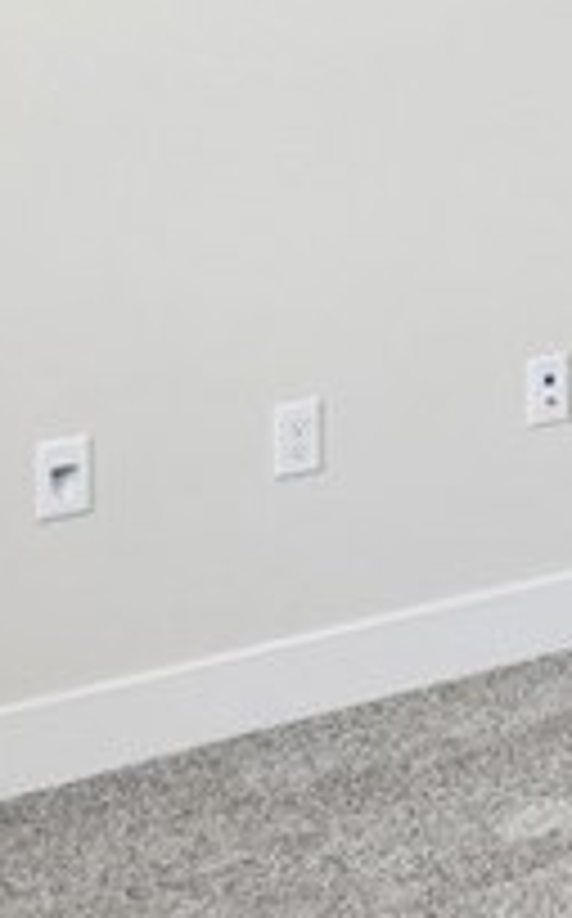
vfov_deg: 23.4
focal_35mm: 82
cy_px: -140
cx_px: 1392
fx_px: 2051
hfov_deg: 12.4
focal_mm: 16
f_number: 8
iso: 400
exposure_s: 1/30
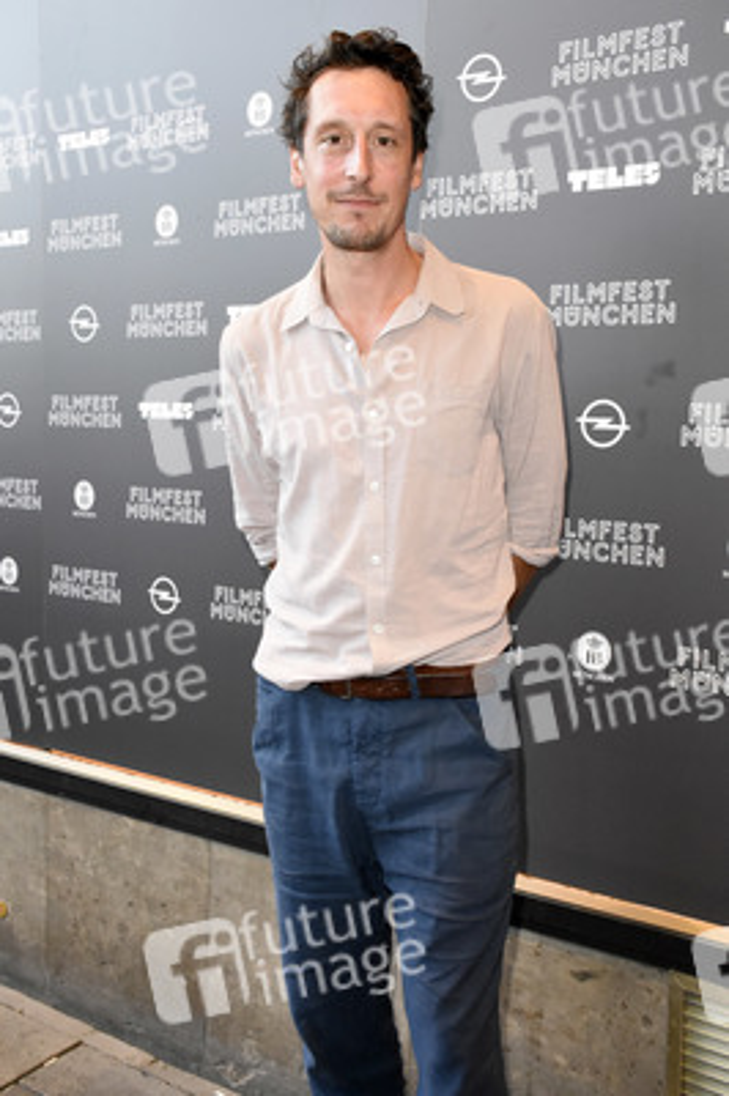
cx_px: 364
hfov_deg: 34.2
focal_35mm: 39
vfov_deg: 49.6
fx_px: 1187
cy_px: 548
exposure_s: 1/60
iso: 3200
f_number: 6.3
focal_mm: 26
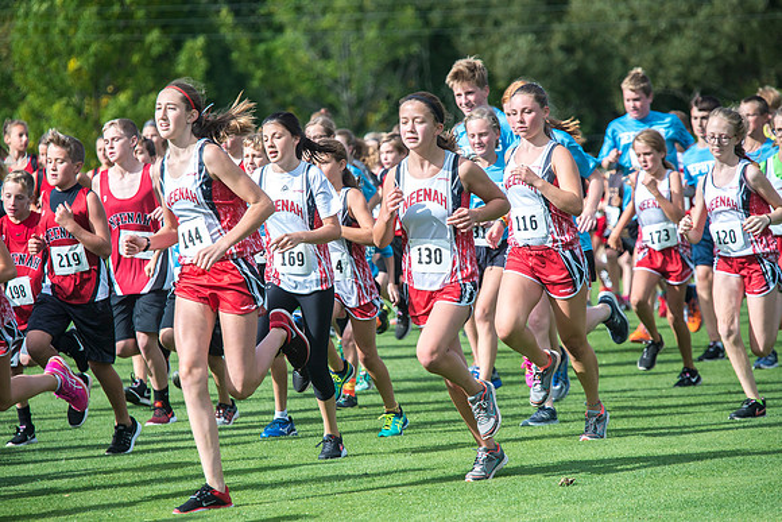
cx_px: 391
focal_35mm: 290
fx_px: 6301
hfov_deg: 7.1
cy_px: 261
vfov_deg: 4.7
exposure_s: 1/3200
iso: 1000
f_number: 8
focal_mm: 290
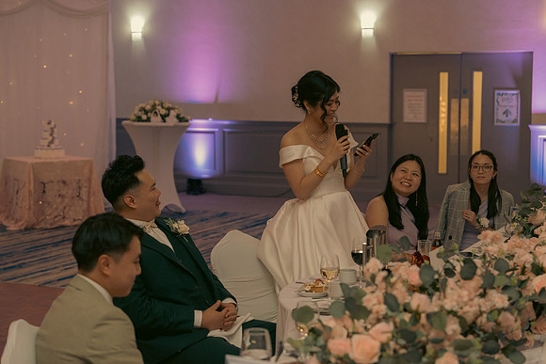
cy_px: 182
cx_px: 273
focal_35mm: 70
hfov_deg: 28.8
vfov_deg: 19.5
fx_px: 1062
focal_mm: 70
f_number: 3.5
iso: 2500
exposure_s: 1/160
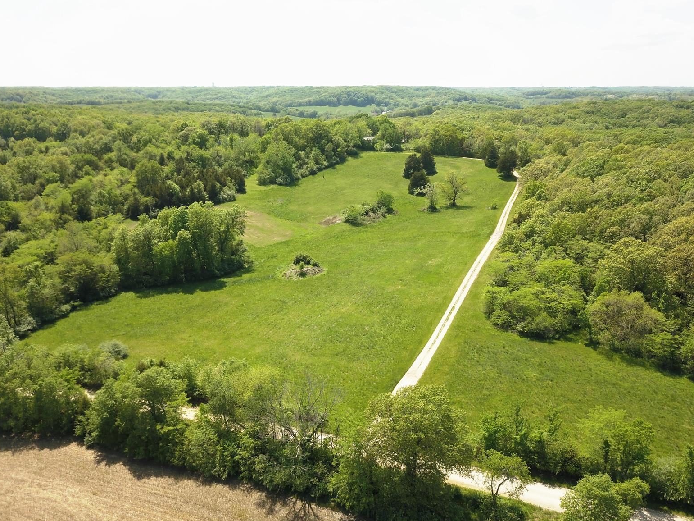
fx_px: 541
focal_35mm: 27
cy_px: 255
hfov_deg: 65.3
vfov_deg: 51.4
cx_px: 349
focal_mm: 4.73
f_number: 2.2
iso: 100
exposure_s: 1/714
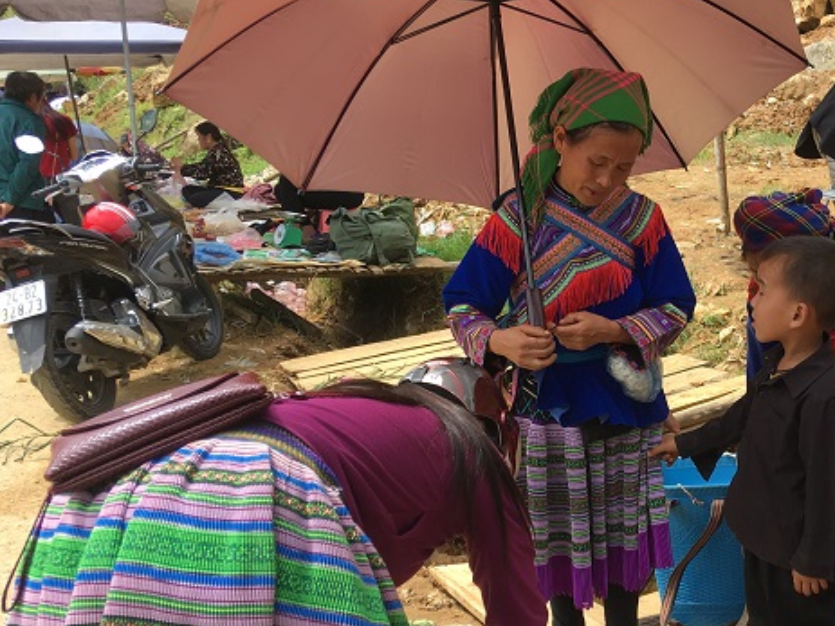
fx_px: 1133
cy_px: 429
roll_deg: +0.1
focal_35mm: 47
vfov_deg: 30.6
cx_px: 667
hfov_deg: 38.9
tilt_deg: -15.8
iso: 25
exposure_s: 1/746
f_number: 2.2
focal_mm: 4.15
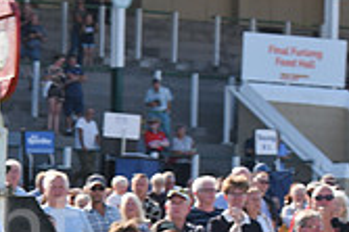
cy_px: 363
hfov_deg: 5.4
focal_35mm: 383
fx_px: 3709
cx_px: -48
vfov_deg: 3.6
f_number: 6.3
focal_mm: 110
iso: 640
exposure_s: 1/1250
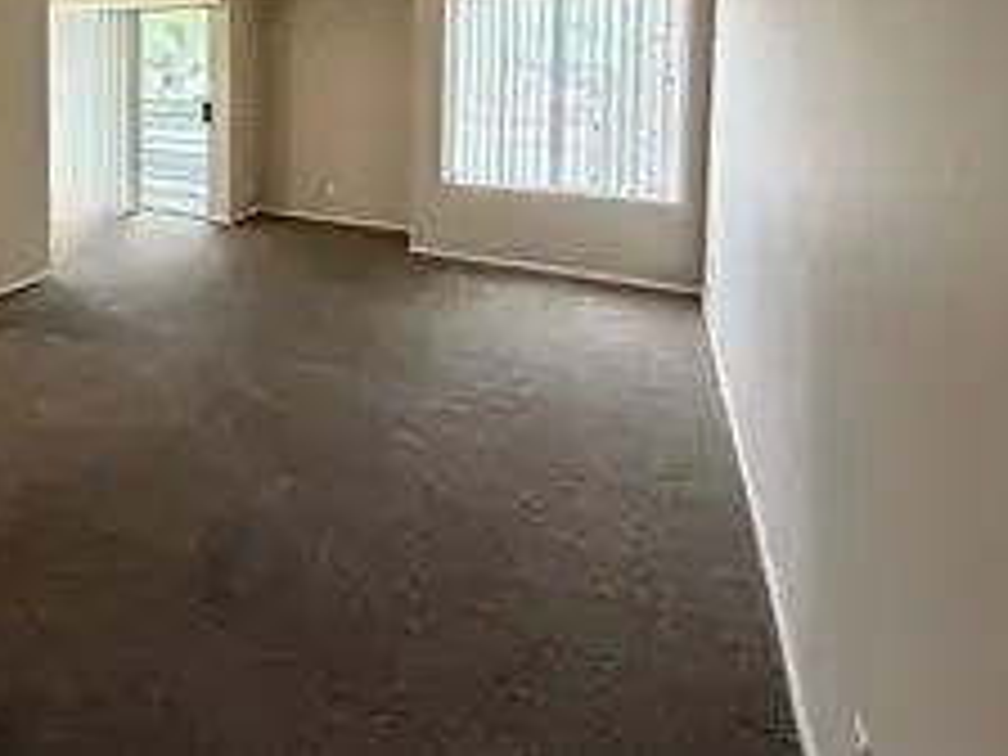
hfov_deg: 61.5
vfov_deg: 49.3
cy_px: 86
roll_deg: +0.0
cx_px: 153
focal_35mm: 25
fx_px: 728
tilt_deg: -2.3
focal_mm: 2.22
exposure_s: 1/60
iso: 500
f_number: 2.2
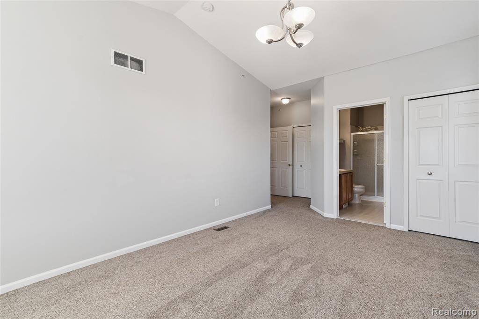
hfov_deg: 100.4
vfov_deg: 77.3
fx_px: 200
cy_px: 160
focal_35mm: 15
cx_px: 240
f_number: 8
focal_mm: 10
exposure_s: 1/40
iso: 400
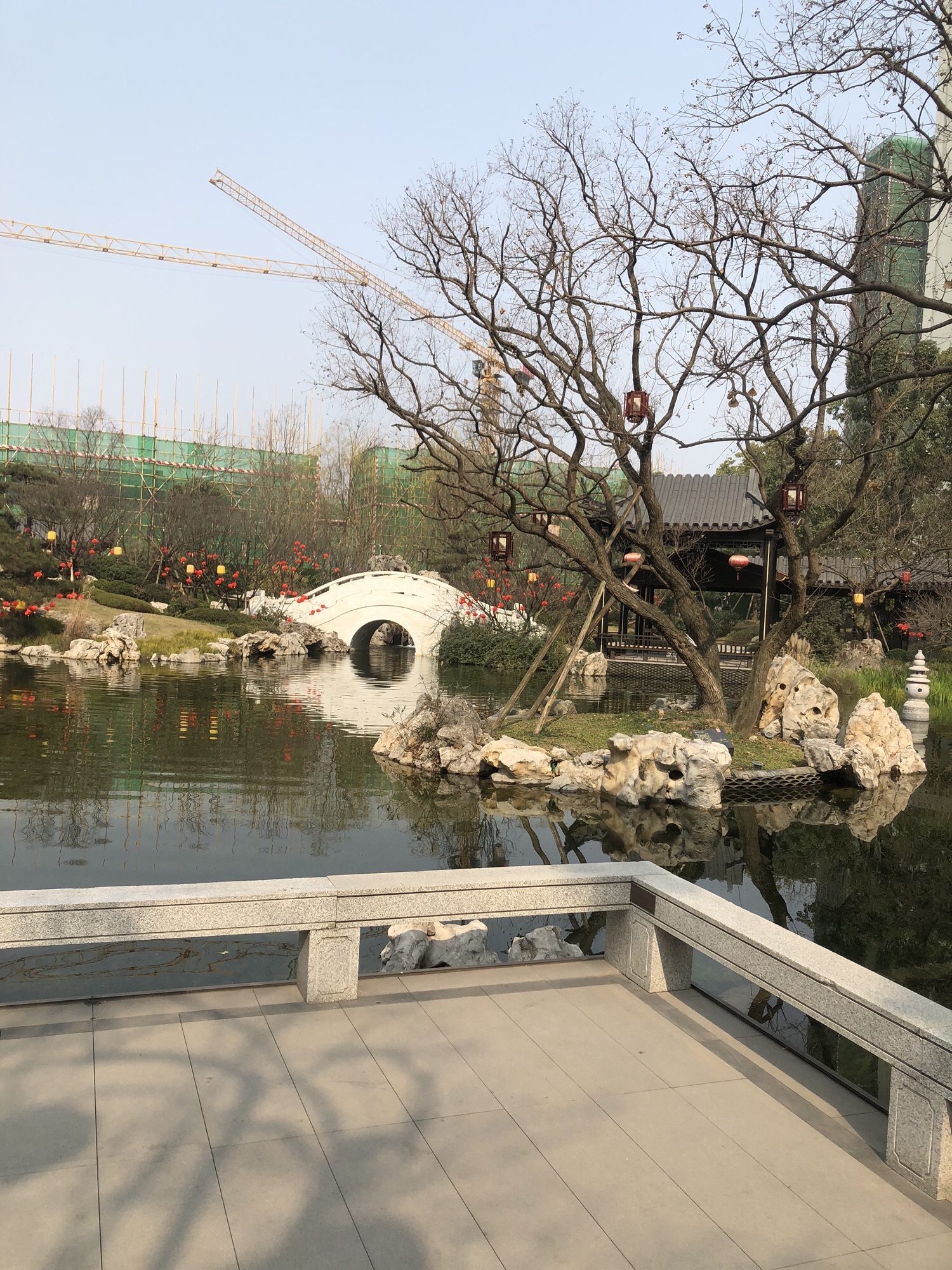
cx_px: 476
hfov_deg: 49.7
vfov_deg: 63.4
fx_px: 1027
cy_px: 635
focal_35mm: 28
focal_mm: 3.99
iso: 20
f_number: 1.8
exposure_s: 1/1499
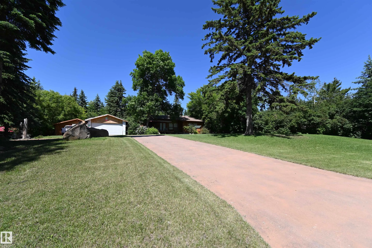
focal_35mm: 15
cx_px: 186
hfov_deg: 100.4
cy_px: 124
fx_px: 155
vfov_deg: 77.3
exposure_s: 1/320
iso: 100
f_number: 6.3
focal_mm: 10
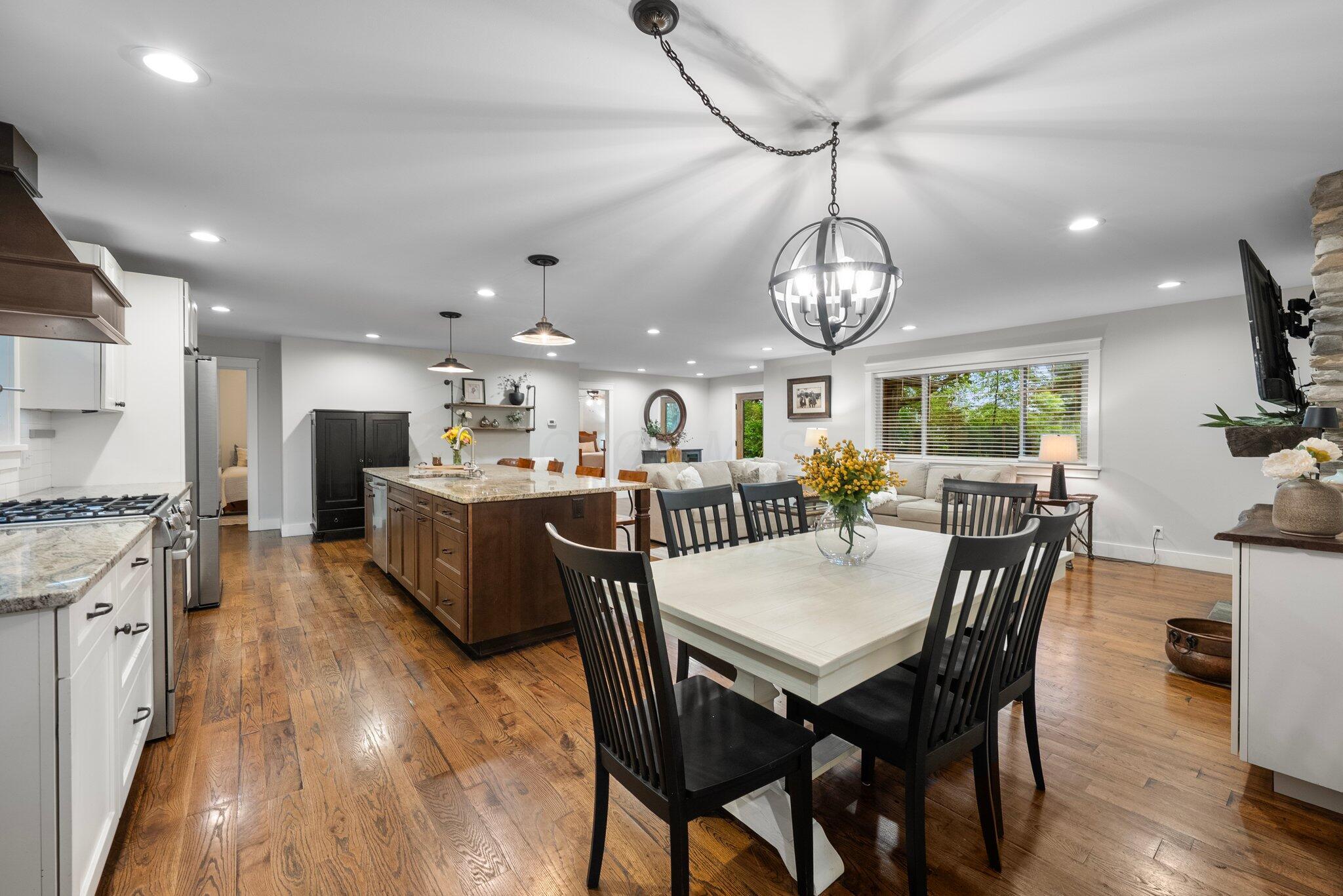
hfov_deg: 104.2
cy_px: 448
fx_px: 522
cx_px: 672
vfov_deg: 81.3
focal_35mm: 14
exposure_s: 1/20
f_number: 9
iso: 640
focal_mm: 14
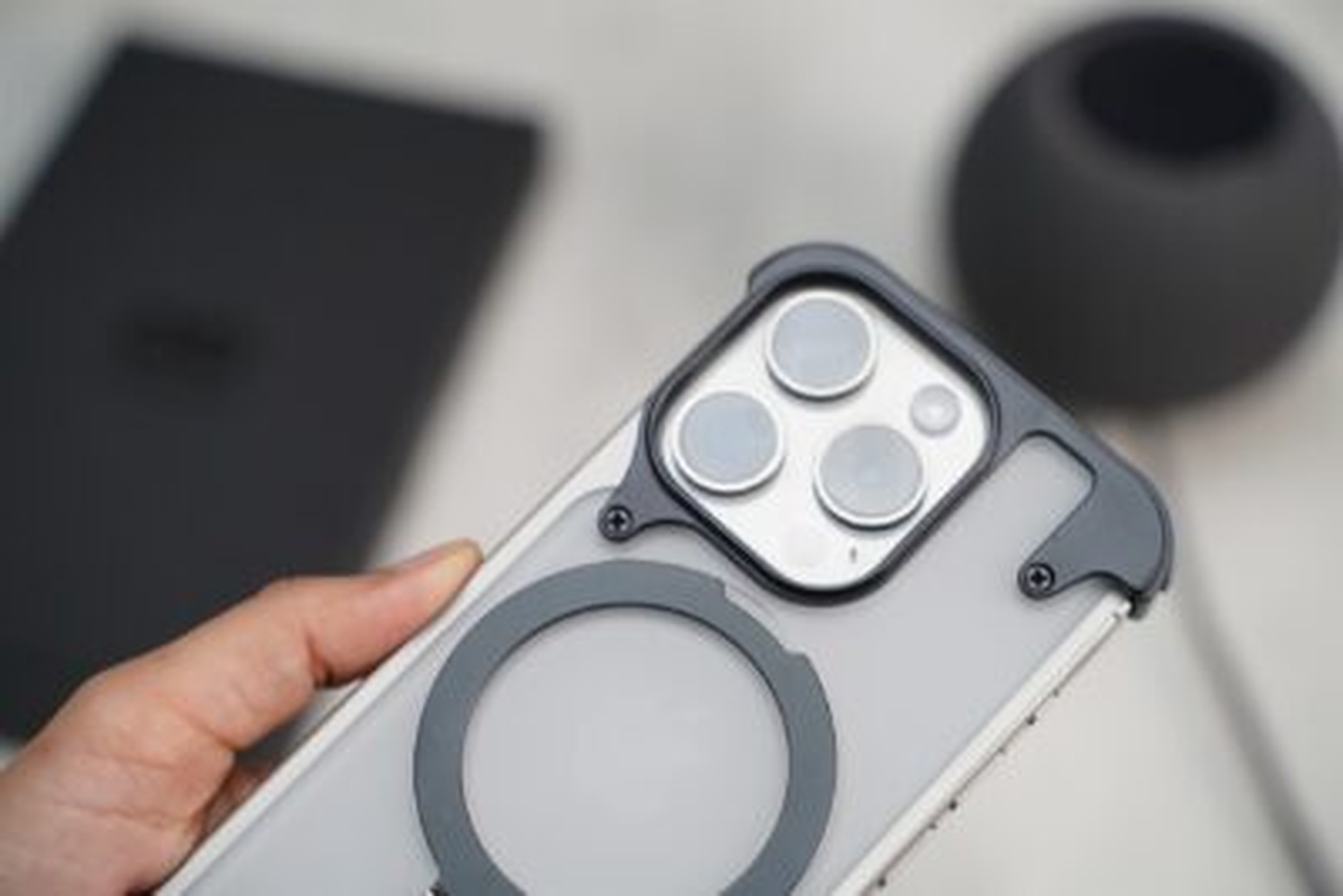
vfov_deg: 20.6
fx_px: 2463
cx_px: 672
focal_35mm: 66
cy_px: 448
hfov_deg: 30.5
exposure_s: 1/80
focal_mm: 66
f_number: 4
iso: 1000
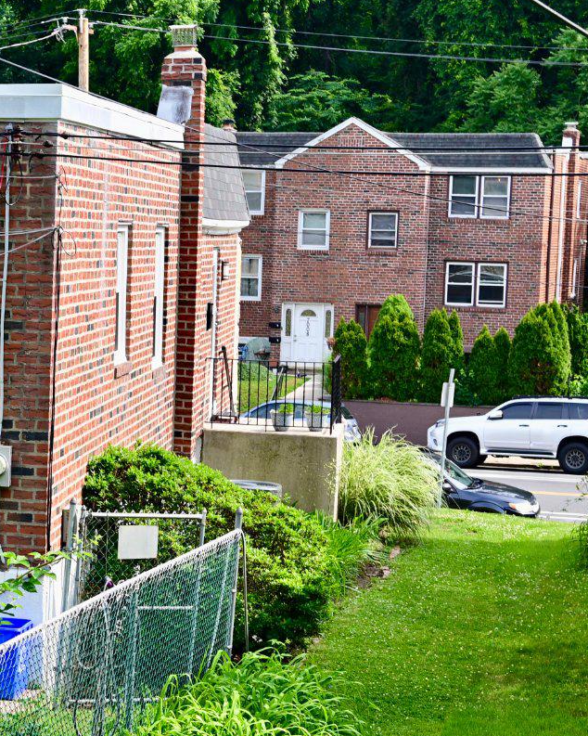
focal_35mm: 97
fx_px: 2111
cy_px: 433
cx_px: -122
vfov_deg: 19.7
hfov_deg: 15.3
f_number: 8
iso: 100
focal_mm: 40
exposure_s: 1/100
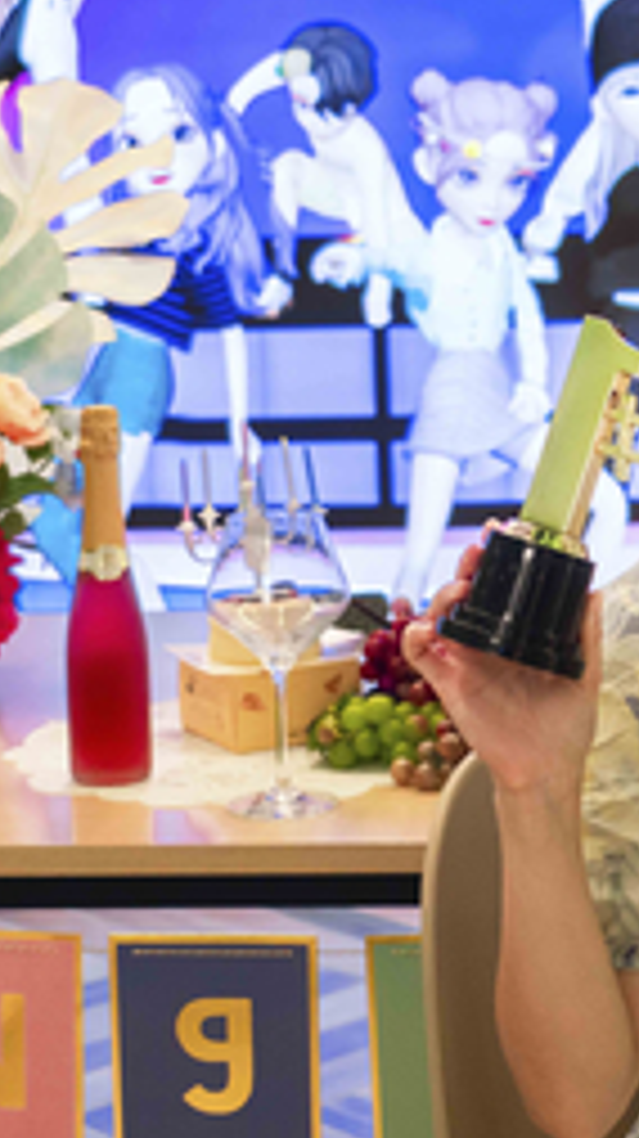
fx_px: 2655
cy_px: 407
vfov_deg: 24.1
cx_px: 560
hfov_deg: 13.6
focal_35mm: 88
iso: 1600
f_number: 4
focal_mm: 38
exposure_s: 1/125
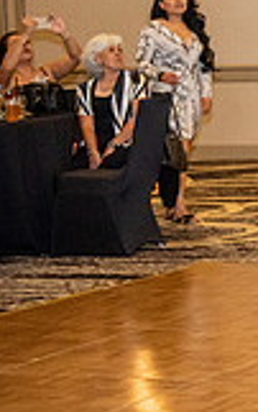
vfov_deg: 12.6
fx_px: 1851
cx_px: 718
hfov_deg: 7.2
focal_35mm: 165
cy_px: 91
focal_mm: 45
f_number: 2.8
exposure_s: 1/250
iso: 1600
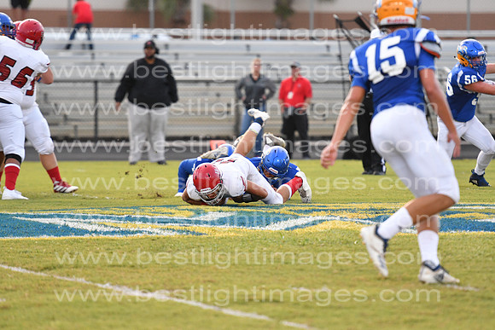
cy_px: 165
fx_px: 3816
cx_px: 248
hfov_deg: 7.4
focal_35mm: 278
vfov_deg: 5.0
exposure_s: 1/800
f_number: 3.2
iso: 1600
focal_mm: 185
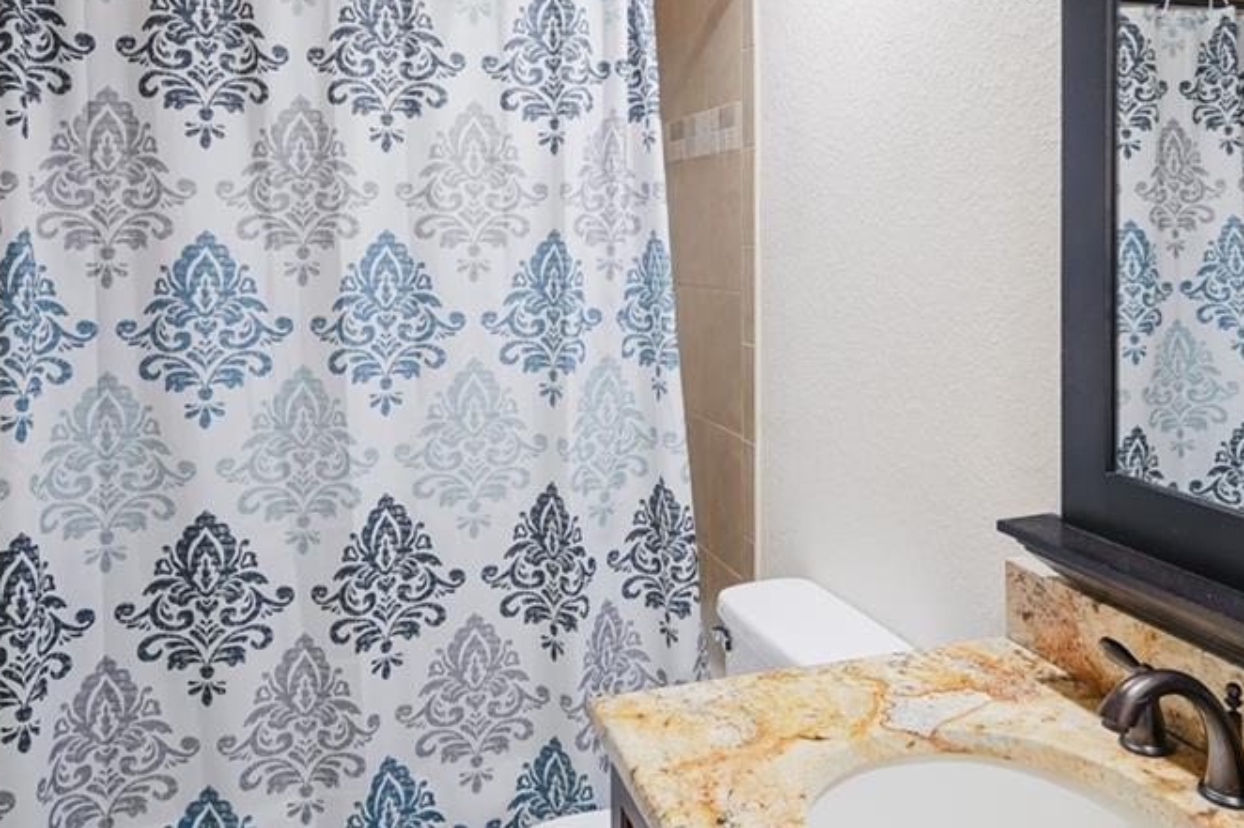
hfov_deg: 63.6
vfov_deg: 44.2
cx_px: 665
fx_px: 1002
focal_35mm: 29
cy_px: 268
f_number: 8
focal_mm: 12
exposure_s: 1/1.67
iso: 800
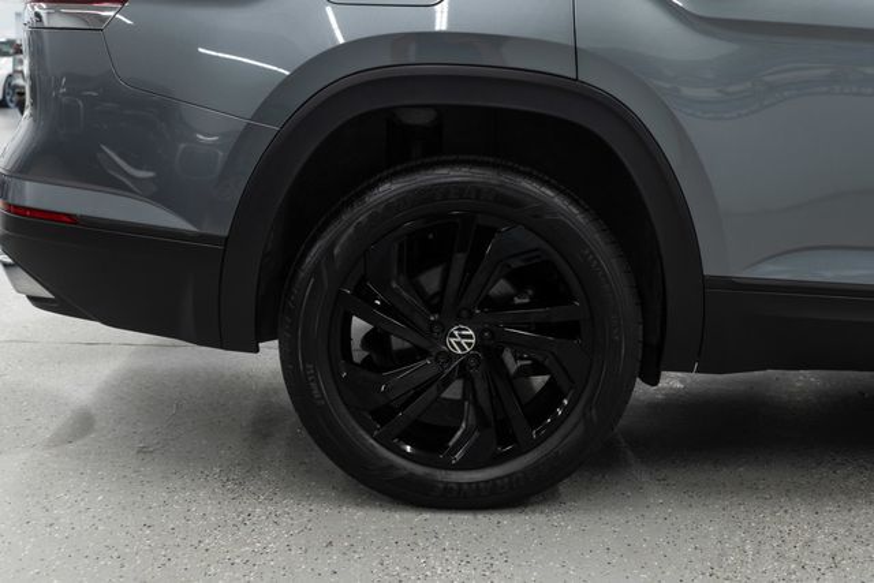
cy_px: 292
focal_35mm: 42
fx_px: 1020
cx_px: 437
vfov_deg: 31.9
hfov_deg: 46.4
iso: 250
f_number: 3.2
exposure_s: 1/40
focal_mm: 28
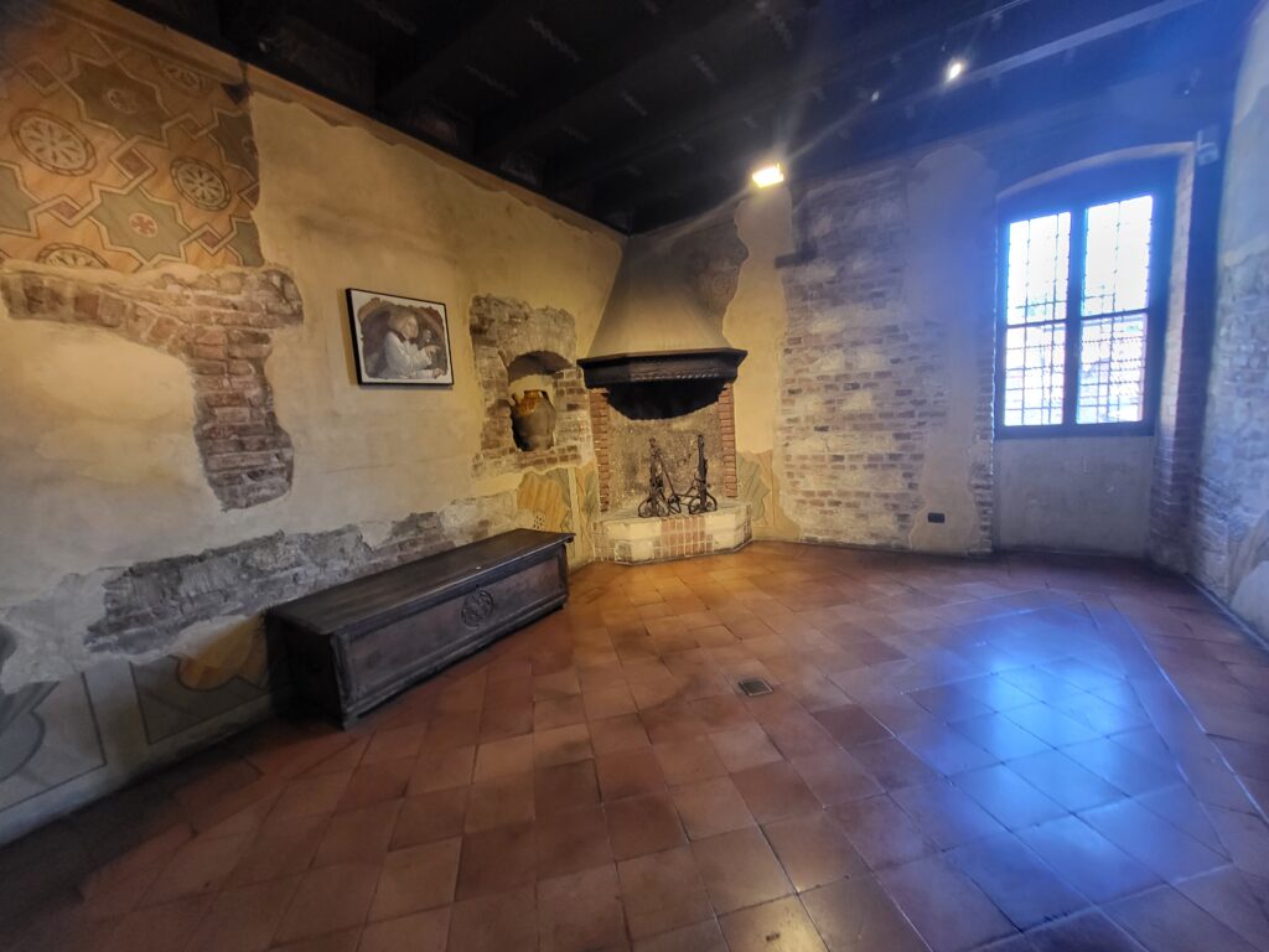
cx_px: 634
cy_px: 476
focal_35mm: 13
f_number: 2.2
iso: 400
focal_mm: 1.74
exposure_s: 1/33
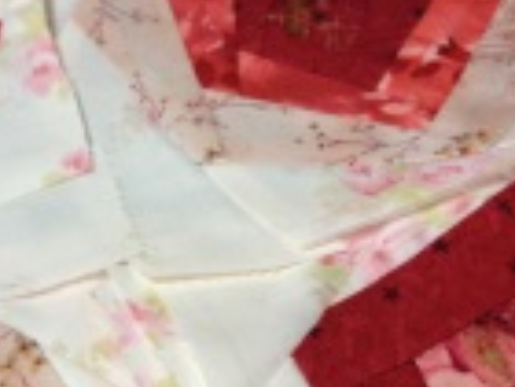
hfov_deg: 21.7
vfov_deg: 15.9
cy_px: 442
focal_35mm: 90
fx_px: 1339
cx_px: 173
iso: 125
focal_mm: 4.28
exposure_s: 1/20
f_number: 2.4
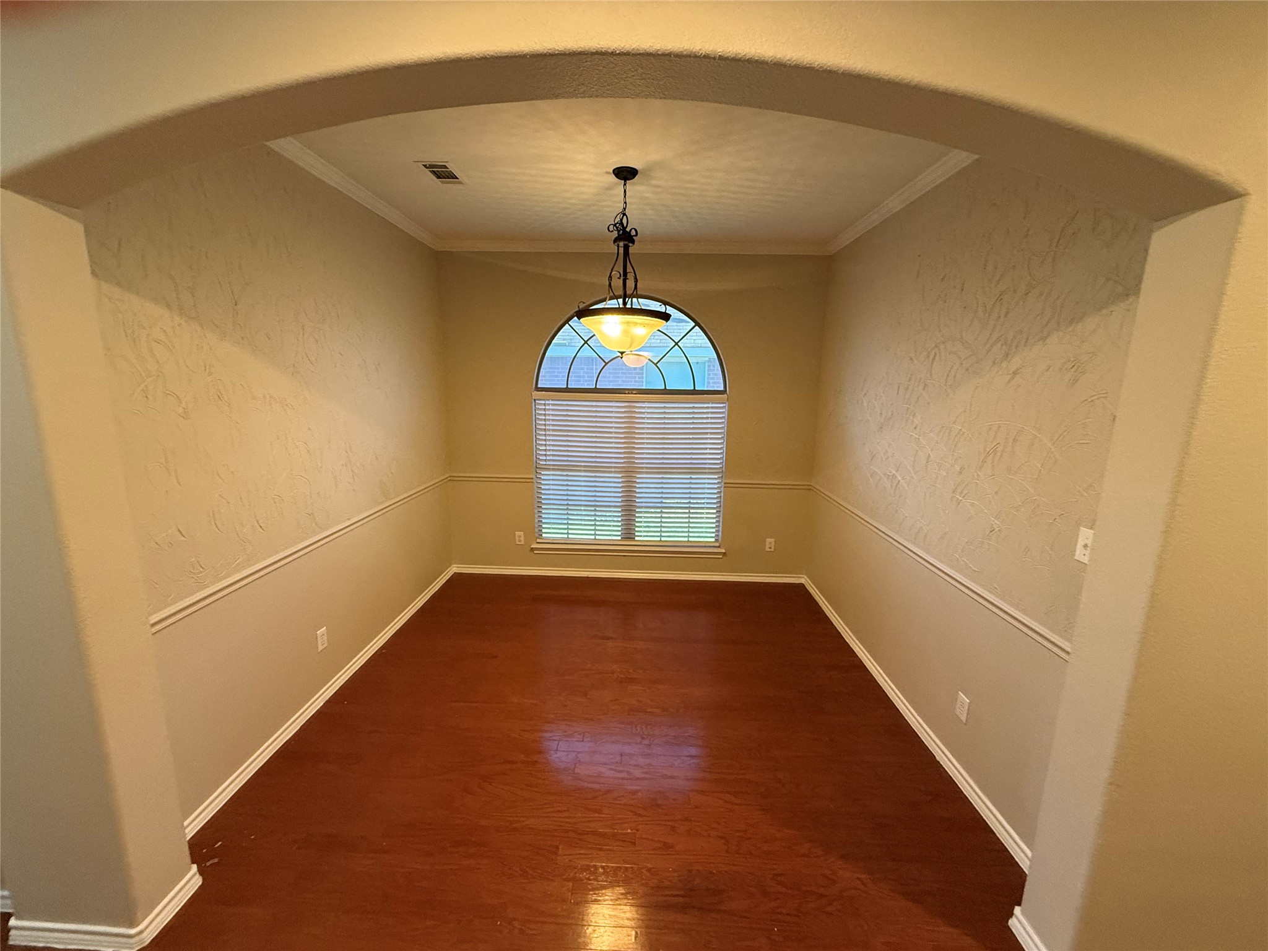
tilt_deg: -10.9
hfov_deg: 102.1
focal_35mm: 14
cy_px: 476
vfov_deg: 85.7
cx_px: 634
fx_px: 513
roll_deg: -1.4
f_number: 2.2
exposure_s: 1/60
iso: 500
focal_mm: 2.22
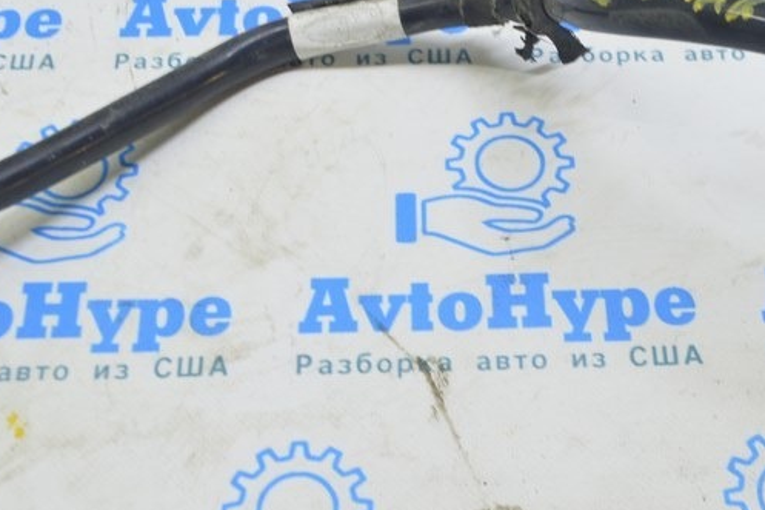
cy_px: 183
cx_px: 469
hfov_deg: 28.4
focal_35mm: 71
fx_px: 1509
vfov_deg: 19.1
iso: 400
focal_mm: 23
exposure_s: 1/20
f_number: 5.6
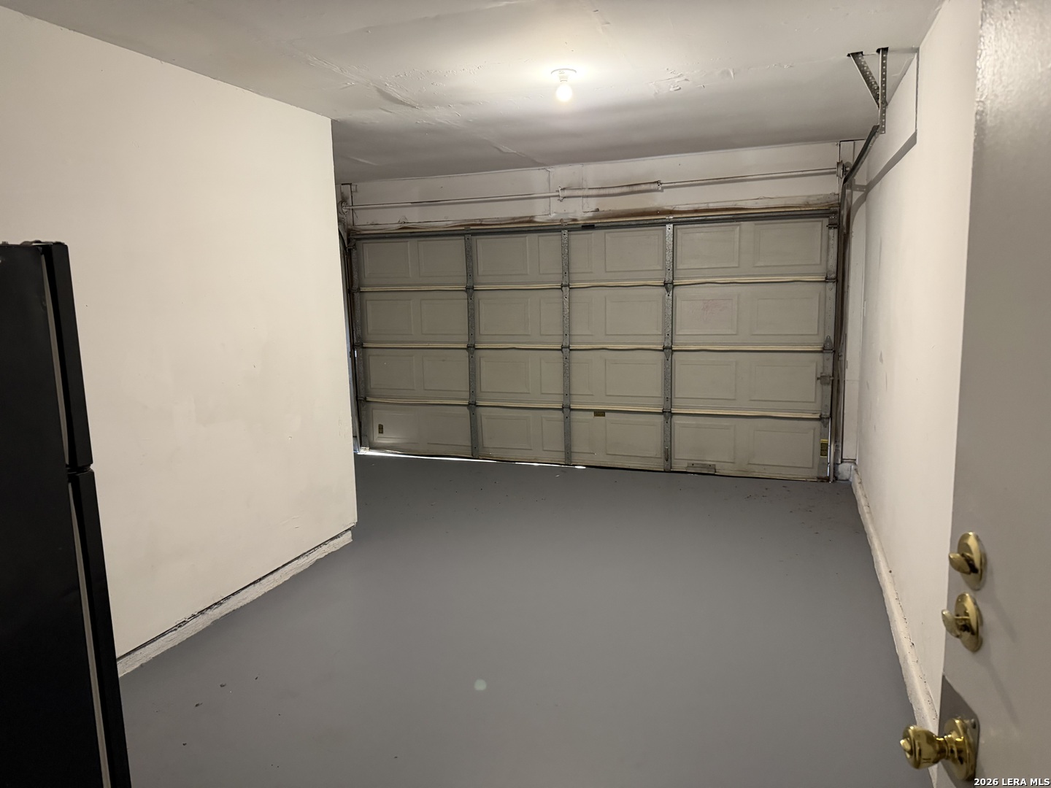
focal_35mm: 24
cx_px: 526
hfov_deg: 71.6
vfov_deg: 56.8
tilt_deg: -8.9
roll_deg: +1.2
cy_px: 394
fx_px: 729
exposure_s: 1/60
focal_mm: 6.76
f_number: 1.78
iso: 500
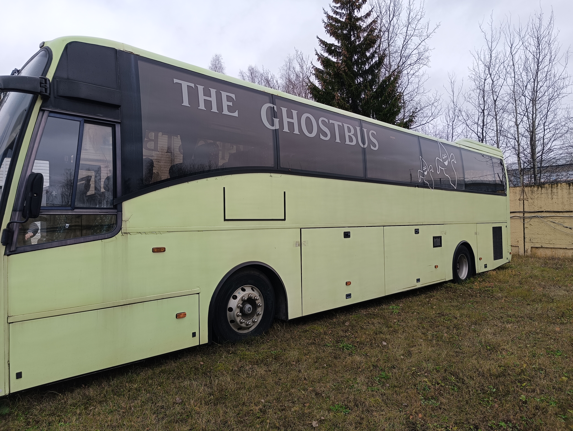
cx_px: 286
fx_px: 381
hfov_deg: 73.8
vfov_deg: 59.0
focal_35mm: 23
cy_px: 216
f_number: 1.69
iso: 80
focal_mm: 6.06
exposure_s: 1/100
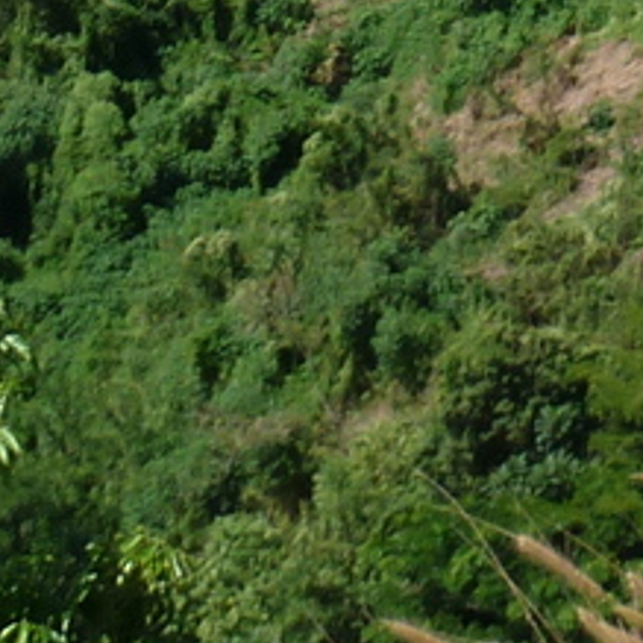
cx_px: 910
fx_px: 5422
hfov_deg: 6.7
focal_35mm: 258
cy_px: -925
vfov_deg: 6.4
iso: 80
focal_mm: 6.5
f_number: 3.6
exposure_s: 1/640
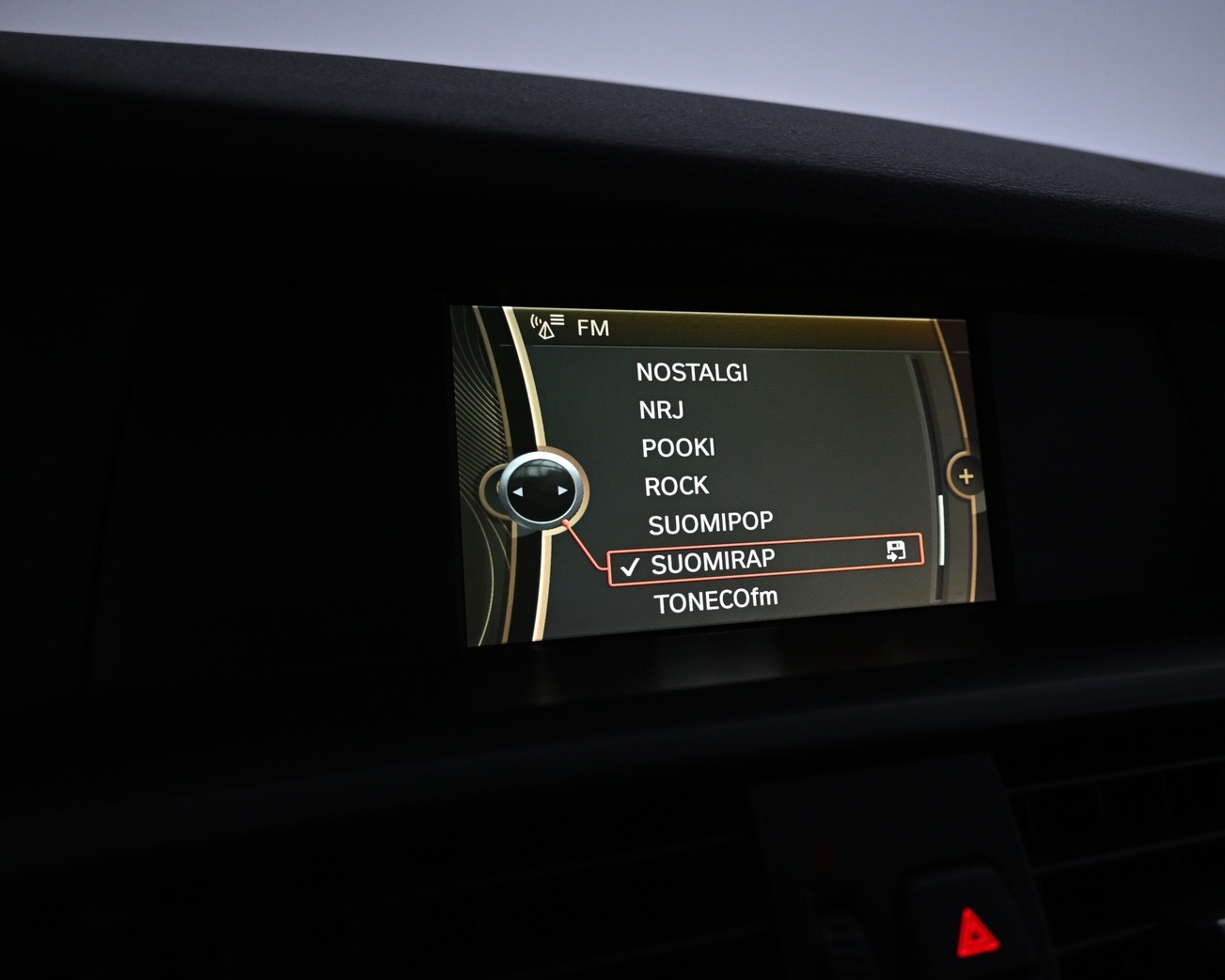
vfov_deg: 51.5
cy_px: 482
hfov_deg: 61.8
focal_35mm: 28
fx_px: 1015
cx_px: 714
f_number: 3.5
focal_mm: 16
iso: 1100
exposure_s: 1/125
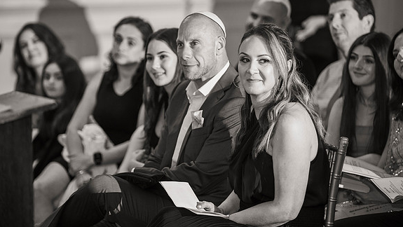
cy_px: 97
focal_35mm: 179
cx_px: 190
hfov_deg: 12.0
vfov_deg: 6.8
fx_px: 1914
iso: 800
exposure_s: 1/125
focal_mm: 160
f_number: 2.8
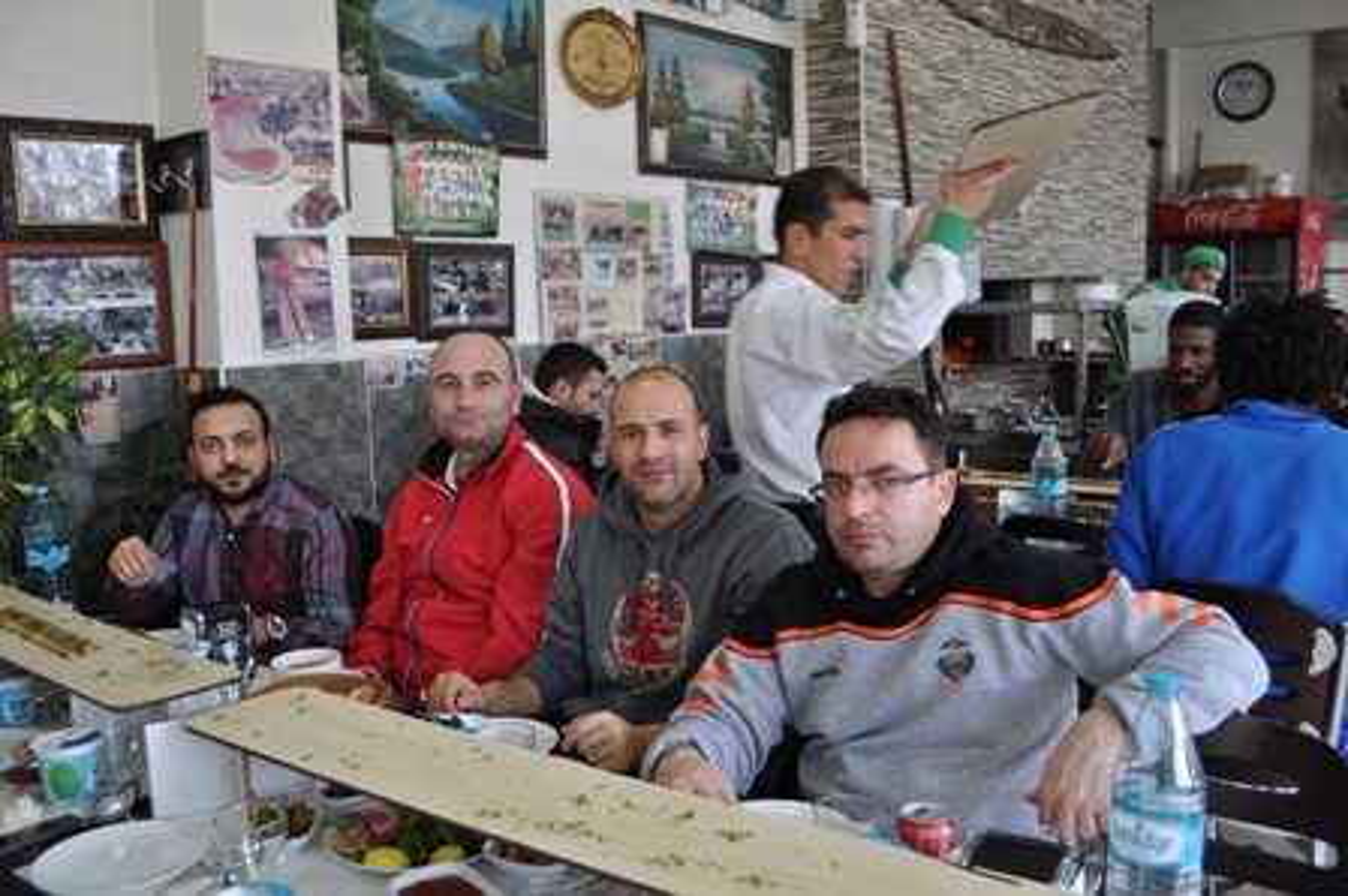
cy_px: 448
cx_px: 674
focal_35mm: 33
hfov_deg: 57.3
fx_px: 1235
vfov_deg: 39.9
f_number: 4.5
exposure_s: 1/80
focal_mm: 22
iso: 400
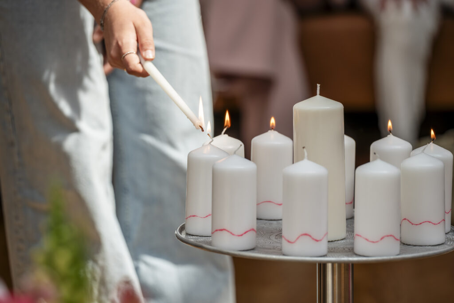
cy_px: 152
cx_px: 227
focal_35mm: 170
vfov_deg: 8.1
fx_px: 2144
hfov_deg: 12.1
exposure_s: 1/640
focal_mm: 170
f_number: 4
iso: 200
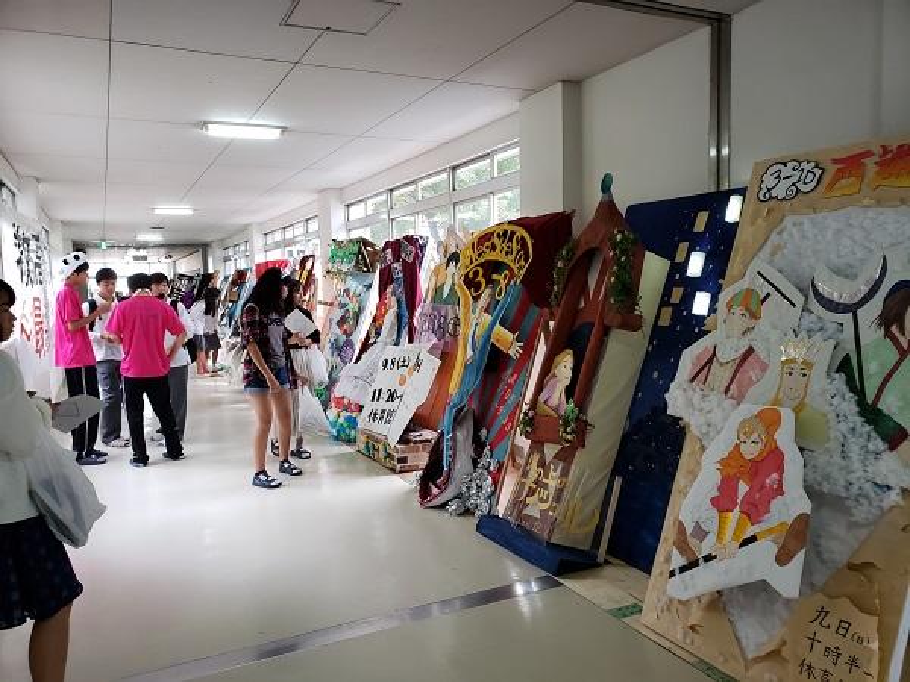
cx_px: 455
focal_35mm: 26
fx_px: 683
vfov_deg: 53.1
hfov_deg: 67.3
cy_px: 341
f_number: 2.4
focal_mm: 4.3
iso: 200
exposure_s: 1/60
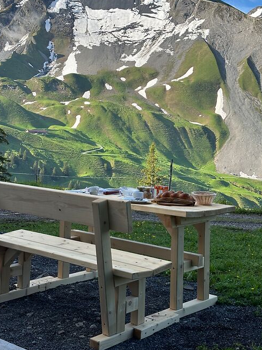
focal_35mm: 59
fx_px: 596
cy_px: 139
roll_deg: -1.9
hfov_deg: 24.8
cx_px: 130
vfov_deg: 32.6
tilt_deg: -0.4
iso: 64
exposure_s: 1/1848
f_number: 1.78
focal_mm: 6.86
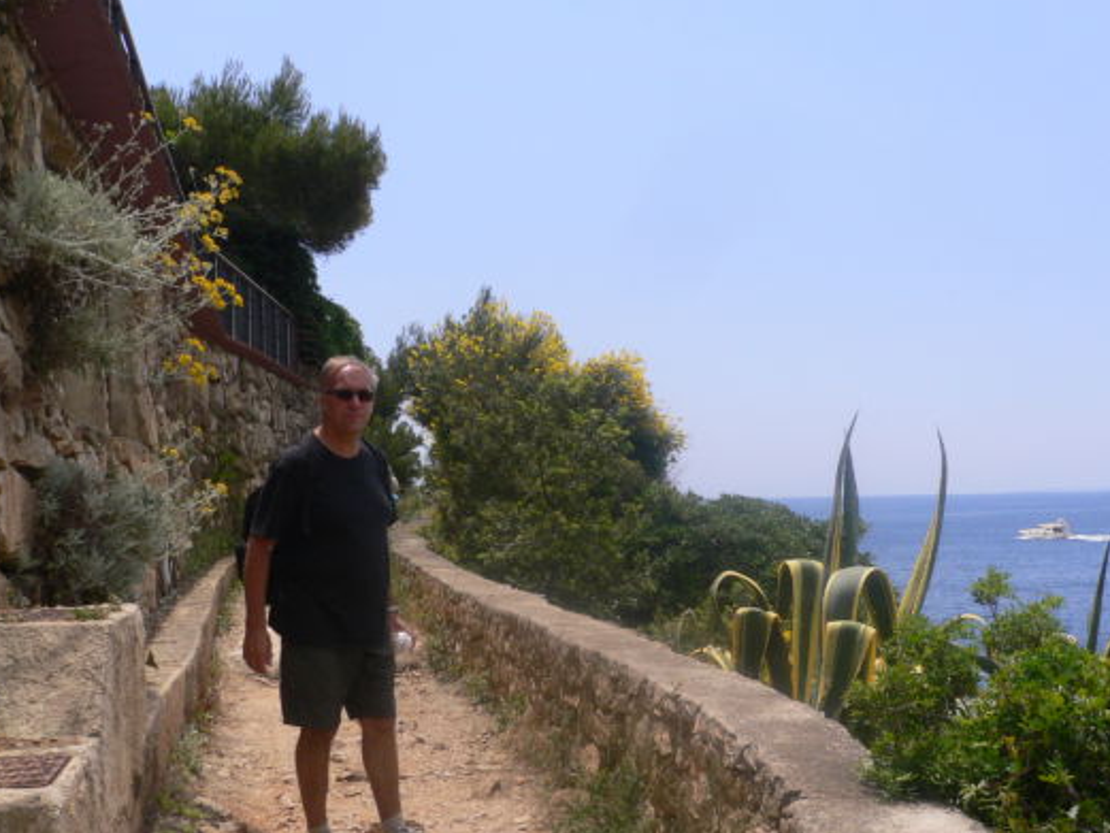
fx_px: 1379
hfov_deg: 43.7
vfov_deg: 33.5
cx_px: 654
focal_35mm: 43
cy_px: 494
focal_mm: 5.8
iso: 80
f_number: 5.6
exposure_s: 1/500
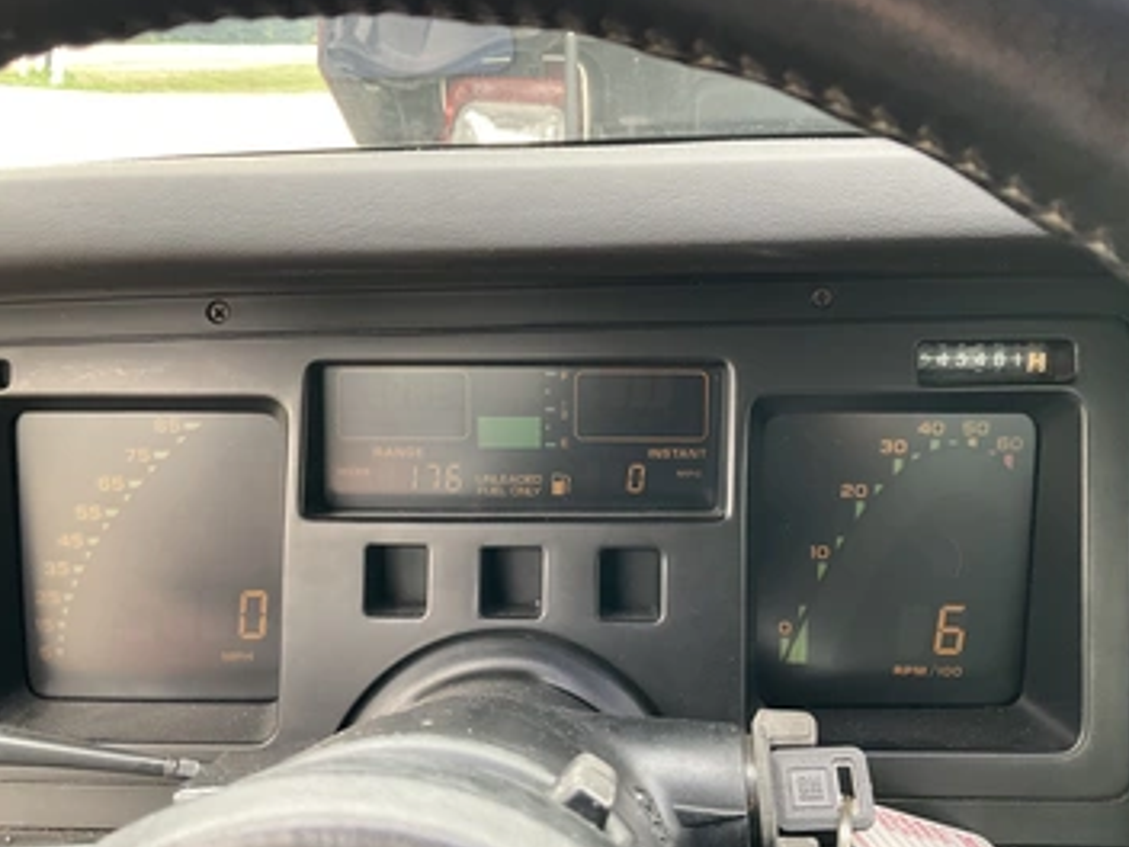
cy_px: 404
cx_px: 548
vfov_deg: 42.9
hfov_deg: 55.3
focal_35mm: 33
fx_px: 1076
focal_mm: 3
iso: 80
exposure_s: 1/60
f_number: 1.8
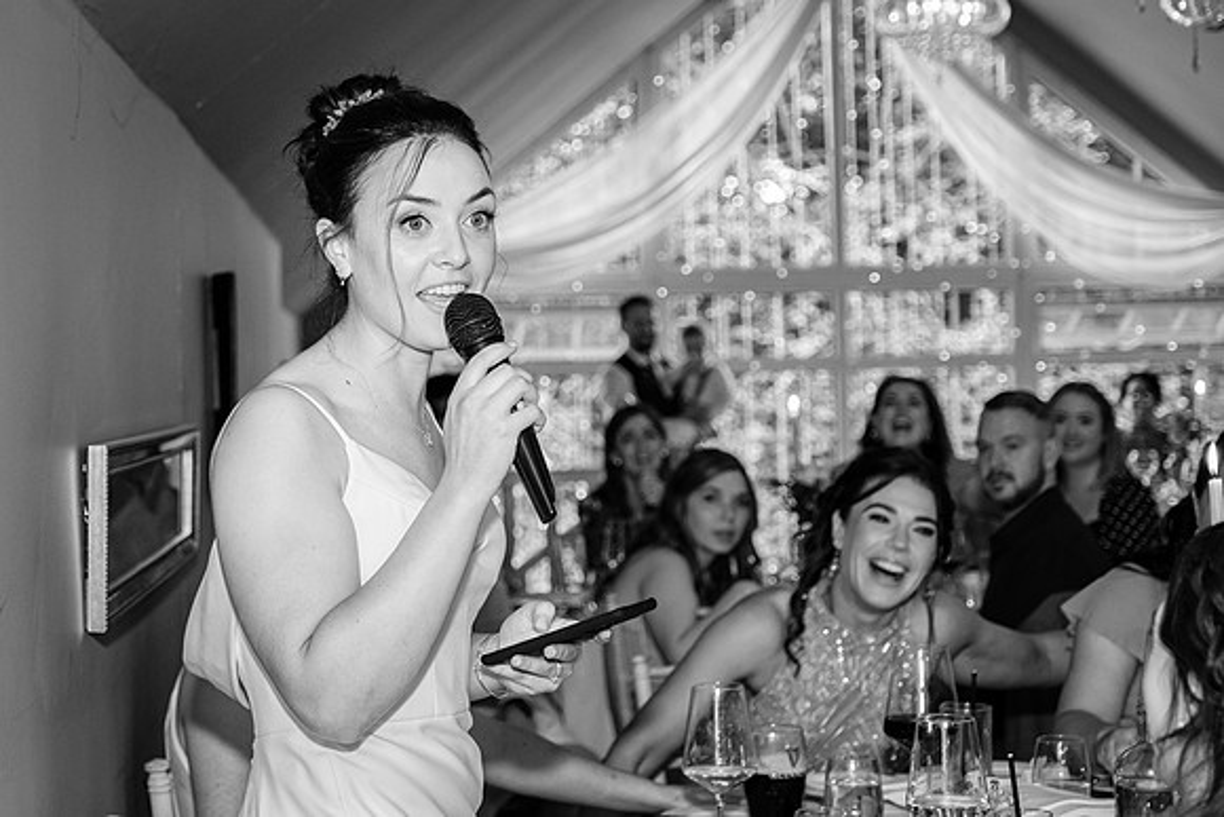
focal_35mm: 74
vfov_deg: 18.3
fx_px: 2524
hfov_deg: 27.1
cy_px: 284
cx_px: 426
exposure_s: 1/160
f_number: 2.8
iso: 800
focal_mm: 37.6
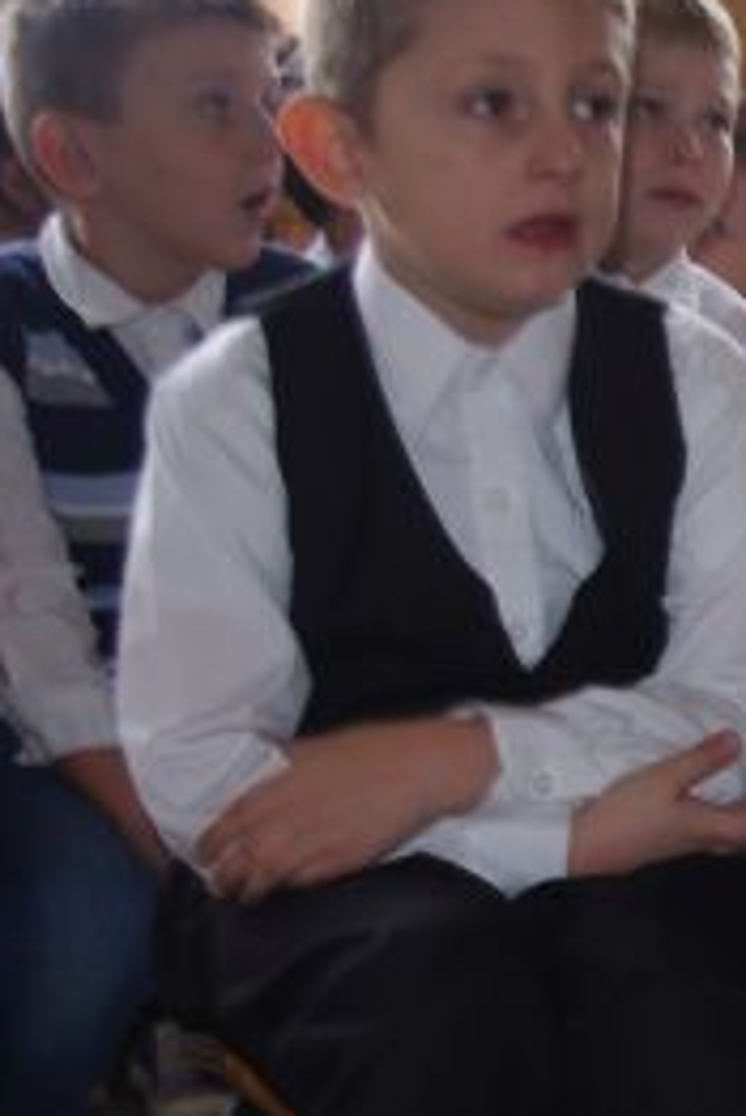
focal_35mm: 119
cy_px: 603
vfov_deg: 17.2
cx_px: 1522
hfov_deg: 10.5
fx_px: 3694
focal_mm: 26.25
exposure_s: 1/25
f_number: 4
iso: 200
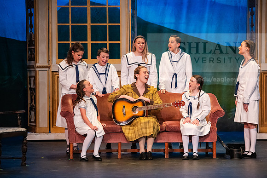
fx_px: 1150
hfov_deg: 13.2
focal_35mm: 155
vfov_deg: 8.9
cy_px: 89
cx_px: 134
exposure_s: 1/200
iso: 3200
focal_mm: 155
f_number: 3.5
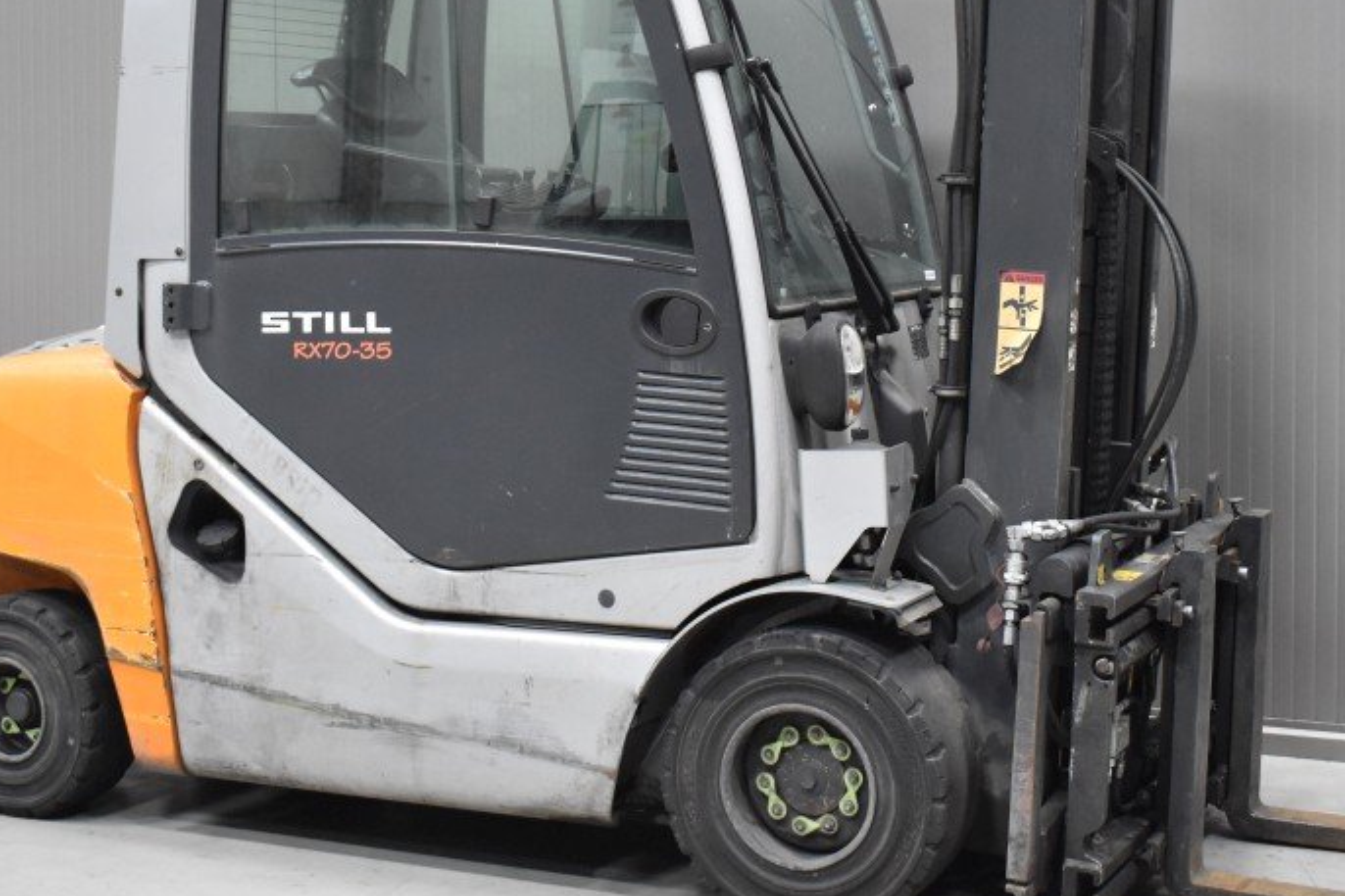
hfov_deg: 31.9
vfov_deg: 21.4
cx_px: 737
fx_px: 2353
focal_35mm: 63
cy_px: 259
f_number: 4
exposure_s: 1/50
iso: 1600
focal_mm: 24
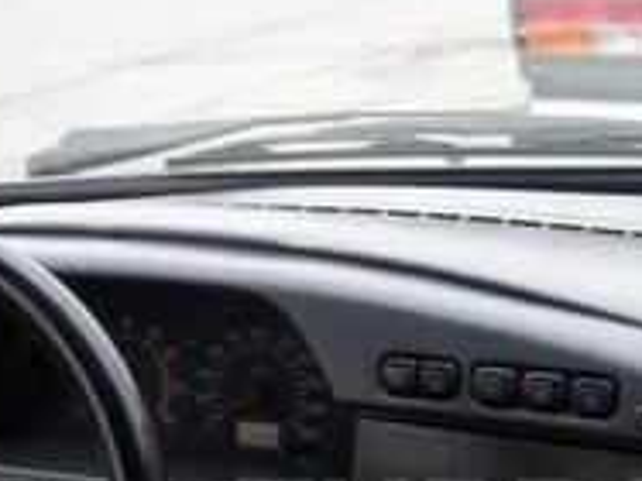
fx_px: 1835
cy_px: 531
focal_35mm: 99
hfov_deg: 19.5
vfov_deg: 14.6
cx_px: 587
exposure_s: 1/100
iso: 64
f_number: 1.9
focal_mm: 3.7
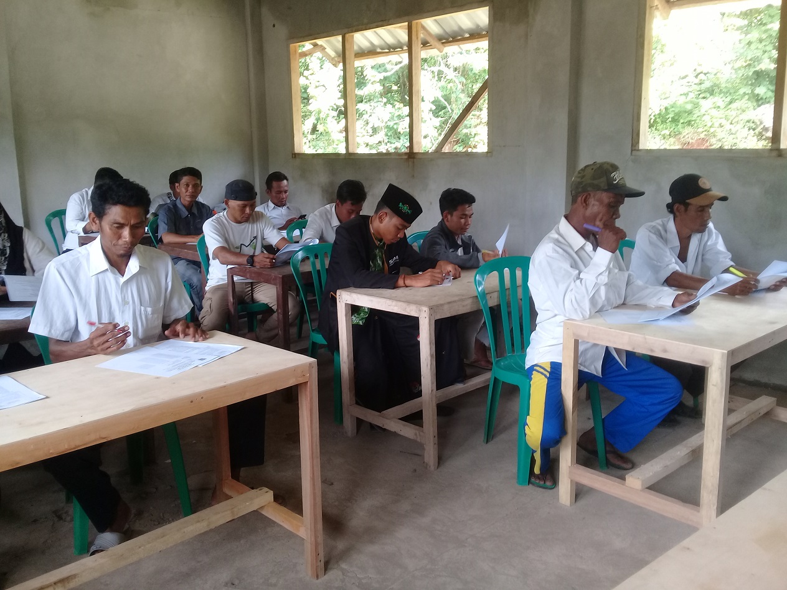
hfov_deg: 58.4
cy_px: 295
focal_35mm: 31
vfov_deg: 45.4
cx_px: 394
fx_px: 705
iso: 64
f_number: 2.2
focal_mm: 3.3
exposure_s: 1/40
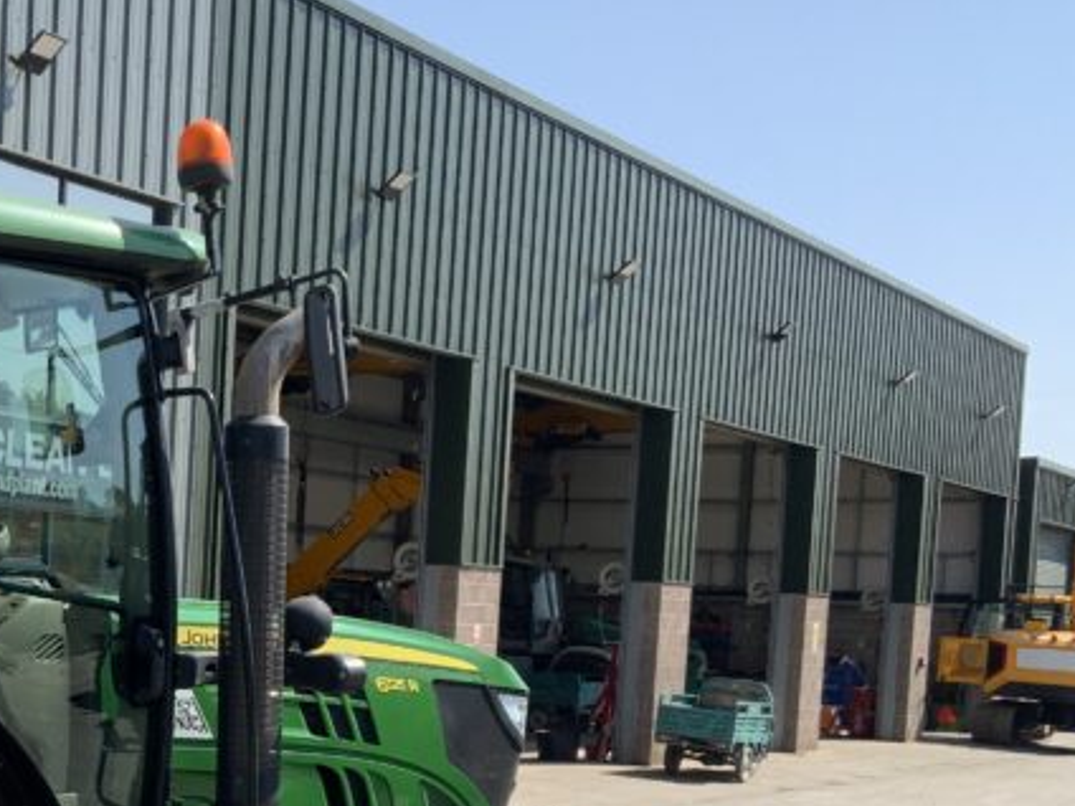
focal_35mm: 70
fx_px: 2174
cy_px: 765
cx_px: 43
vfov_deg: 20.5
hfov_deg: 26.5
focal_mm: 3
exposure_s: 1/1168
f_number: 1.8
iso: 16
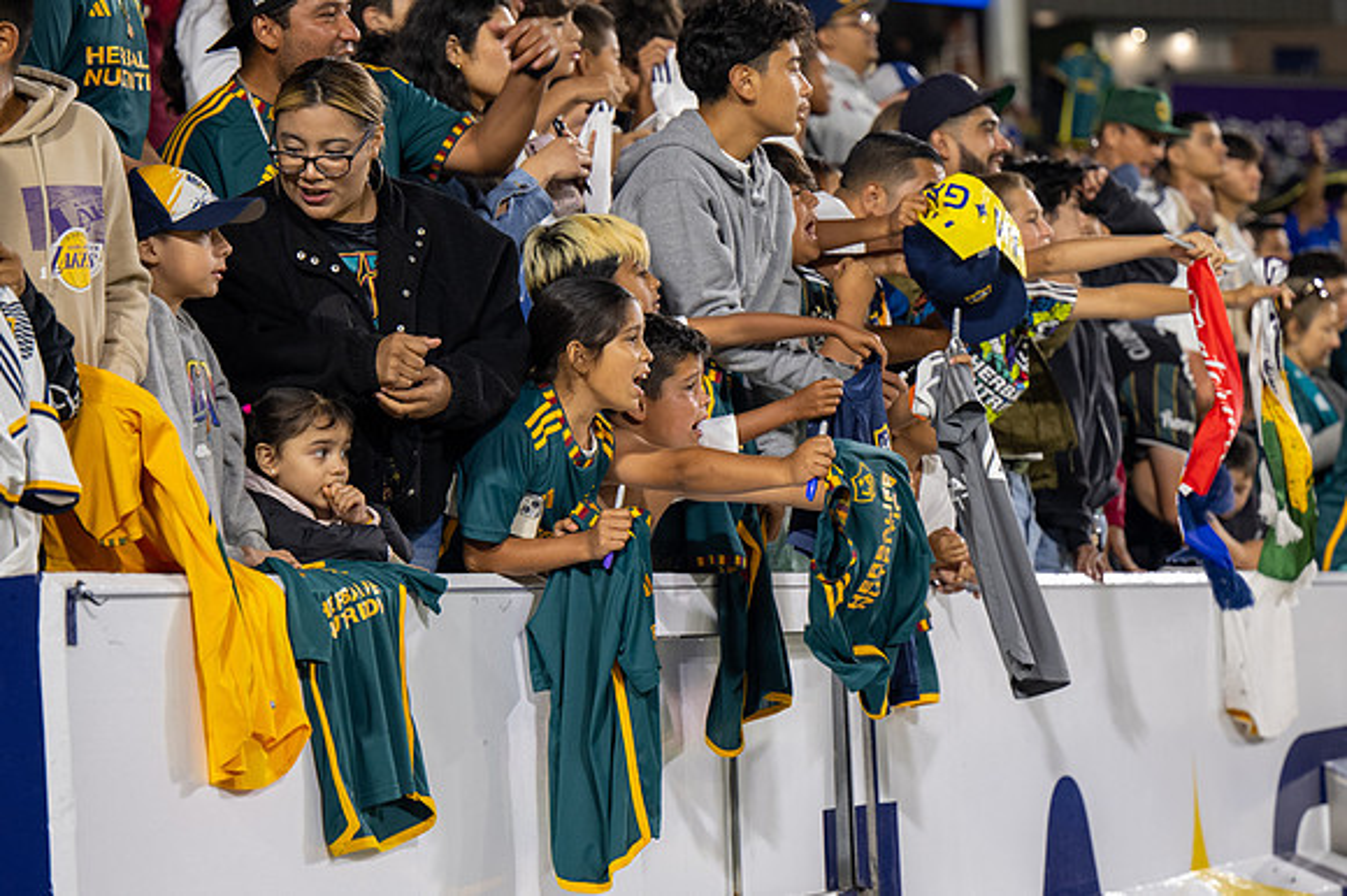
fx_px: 4599
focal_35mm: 123
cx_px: 674
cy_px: 448
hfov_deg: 16.7
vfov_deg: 11.1
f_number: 2.8
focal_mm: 82
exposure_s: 1/200
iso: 1100
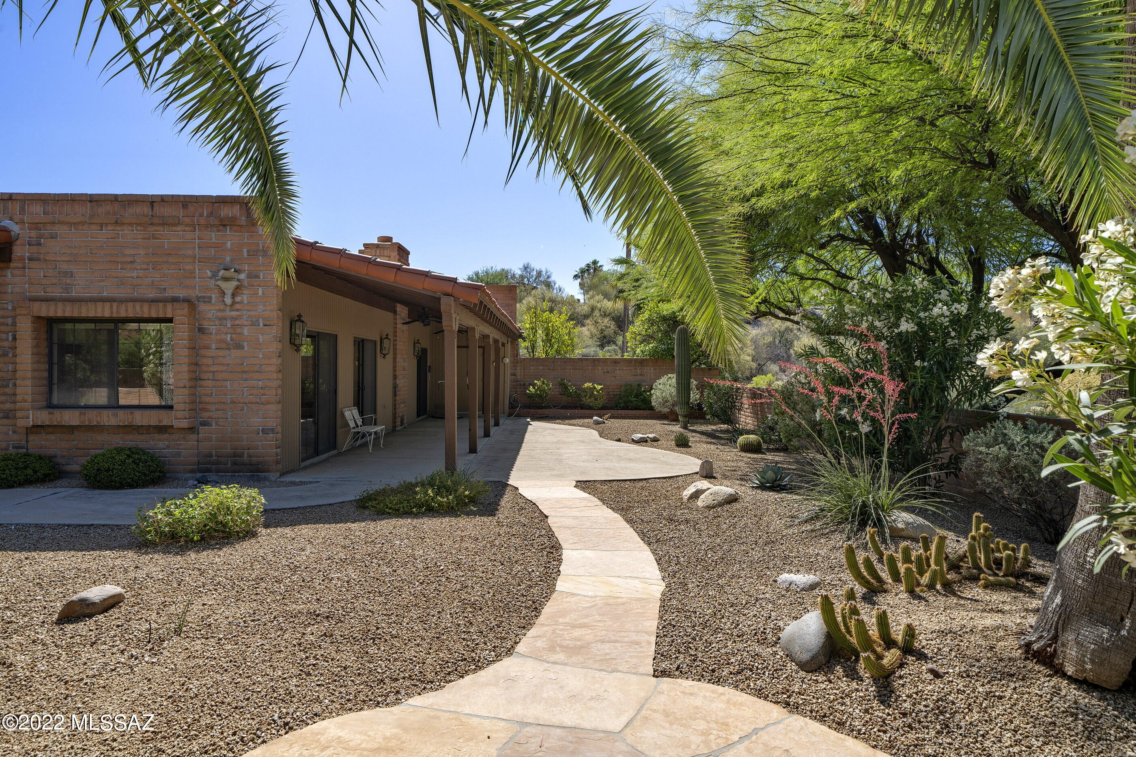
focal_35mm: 20
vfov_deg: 61.9
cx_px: 568
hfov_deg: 84.0
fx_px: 631
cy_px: 378
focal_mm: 20
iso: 100
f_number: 9
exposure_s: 1/160
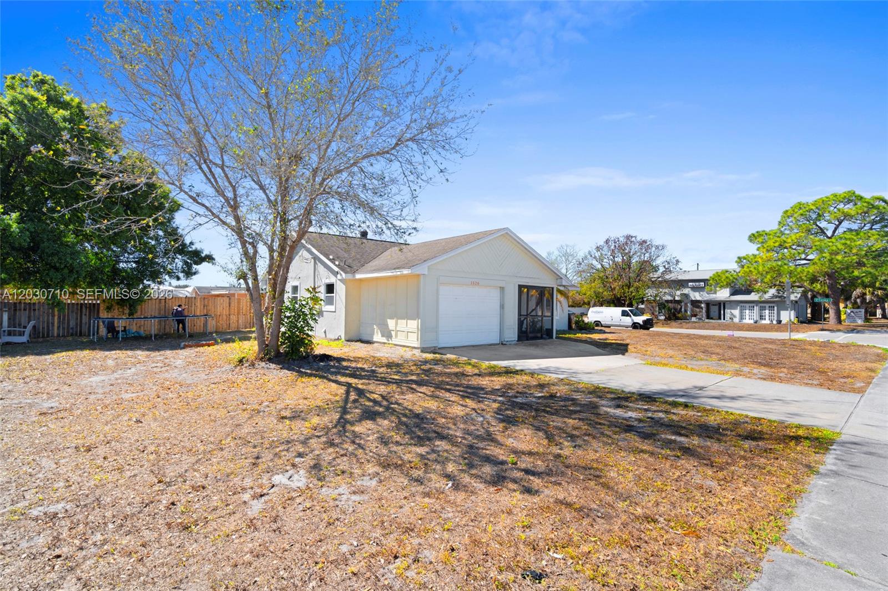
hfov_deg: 96.8
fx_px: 394
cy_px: 296
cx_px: 444
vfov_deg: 73.7
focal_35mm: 16
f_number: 11
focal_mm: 16
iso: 100
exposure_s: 1/30
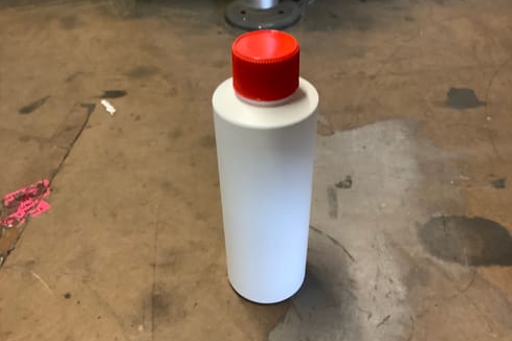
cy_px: 176
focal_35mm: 33
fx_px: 469
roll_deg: +2.5
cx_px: 252
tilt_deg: -40.6
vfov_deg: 40.0
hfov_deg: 57.2
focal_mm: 3.3
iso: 250
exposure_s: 1/50
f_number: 2.4
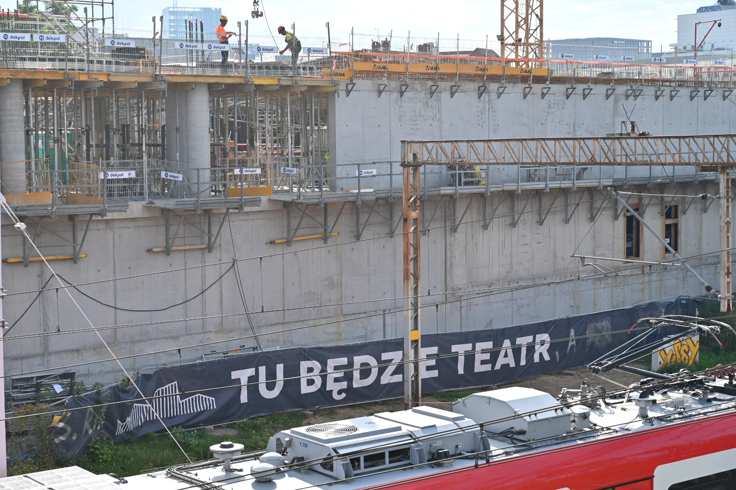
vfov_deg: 22.3
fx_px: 1247
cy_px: 245
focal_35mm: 61
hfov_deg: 32.9
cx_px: 368
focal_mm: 61
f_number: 5.6
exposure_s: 1/400
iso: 100
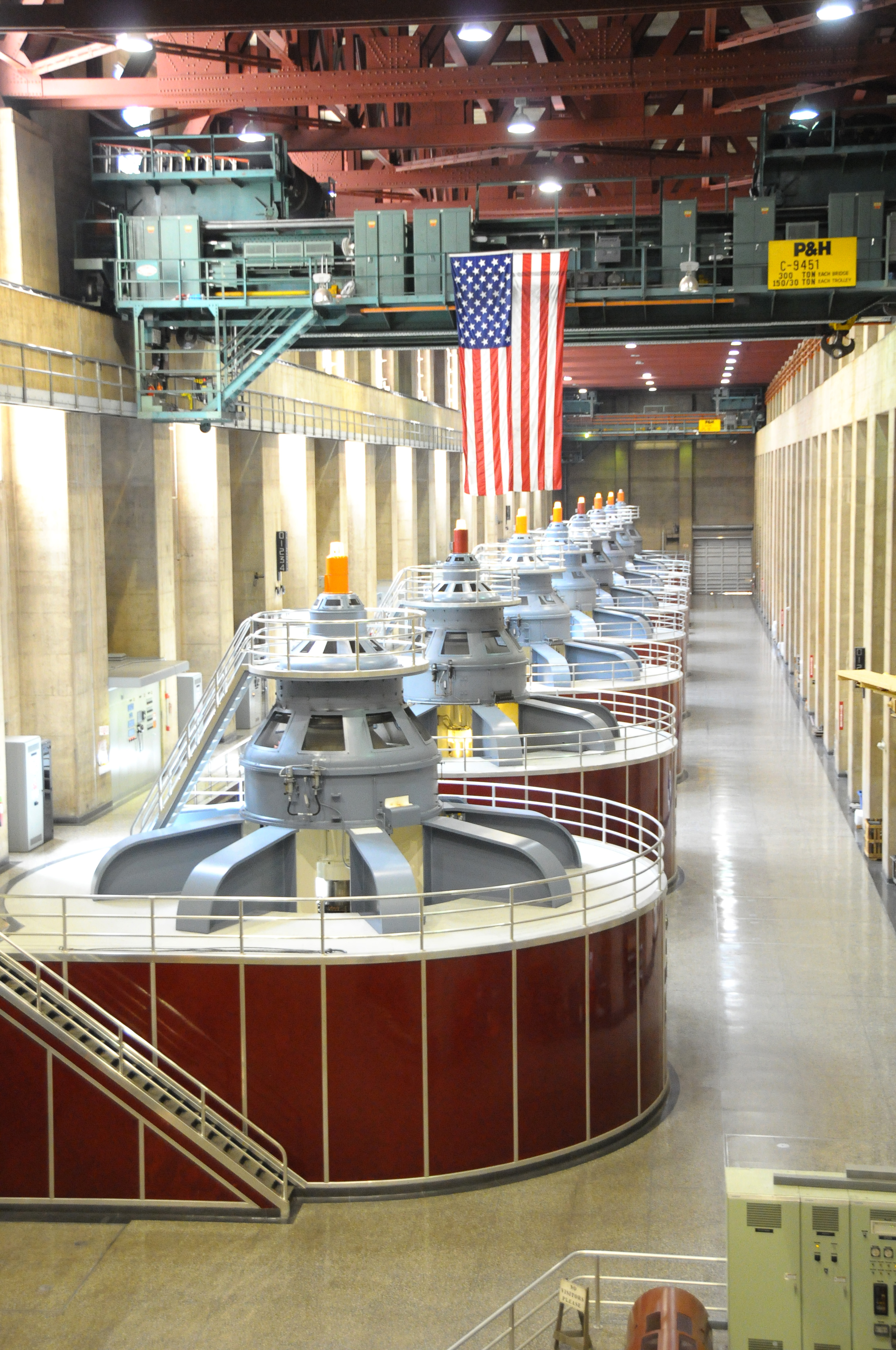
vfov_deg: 41.2
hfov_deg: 28.0
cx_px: 448
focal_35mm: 48
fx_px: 1797
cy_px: 675
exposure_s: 1/40
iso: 2000
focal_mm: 32
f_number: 4.2
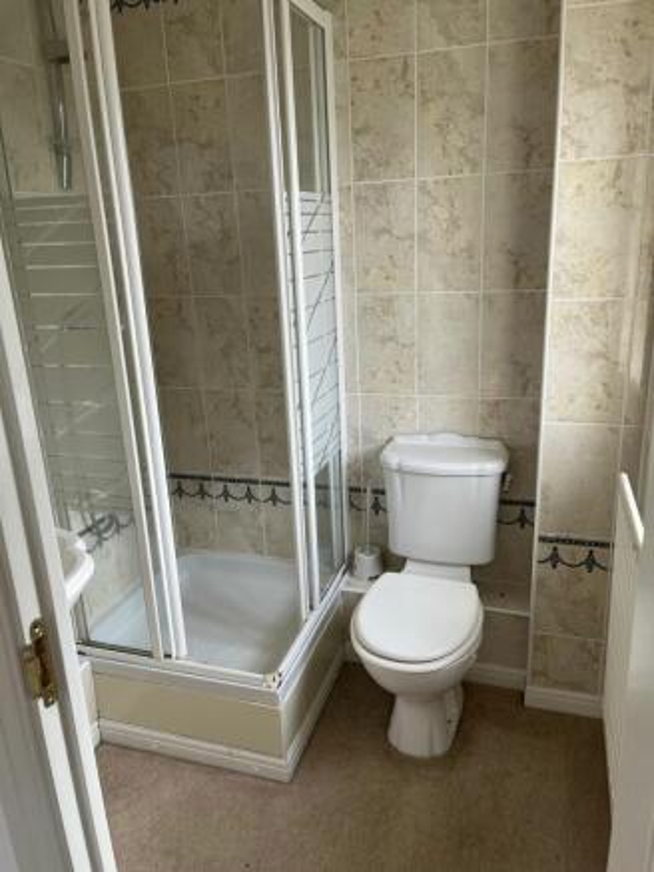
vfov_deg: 67.3
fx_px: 655
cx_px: 327
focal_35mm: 26
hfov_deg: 53.1
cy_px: 436
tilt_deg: -17.5
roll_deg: +2.6
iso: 50
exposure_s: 1/122
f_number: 1.6
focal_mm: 5.1
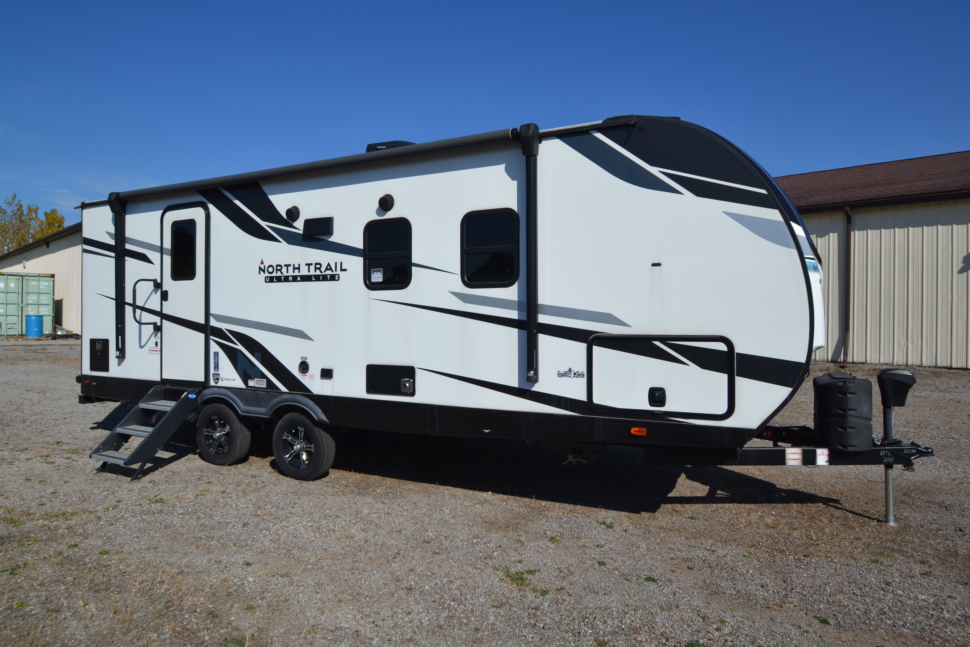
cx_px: 485
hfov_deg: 81.2
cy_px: 324
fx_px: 566
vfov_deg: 59.5
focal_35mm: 21
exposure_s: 1/320
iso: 100
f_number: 9
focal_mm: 14
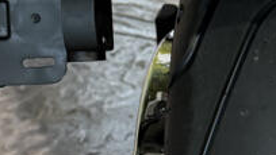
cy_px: 43
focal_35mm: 131
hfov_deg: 15.7
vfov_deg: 9.3
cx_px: 334
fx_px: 959
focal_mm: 6.76
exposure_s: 1/60
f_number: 1.78
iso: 200
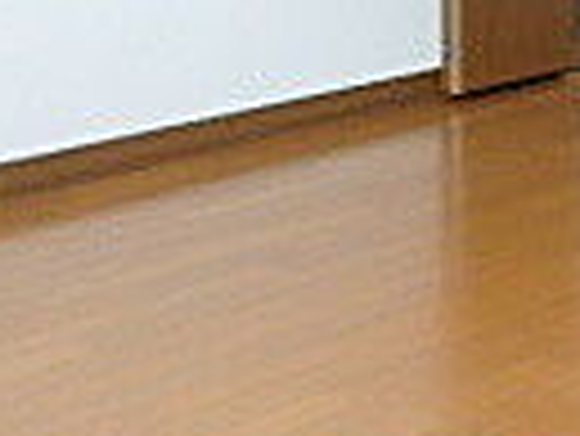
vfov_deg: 13.6
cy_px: -180
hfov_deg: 15.9
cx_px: 1057
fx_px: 1744
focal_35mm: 104
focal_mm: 3.7
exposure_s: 1/30
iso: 250
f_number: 3.5
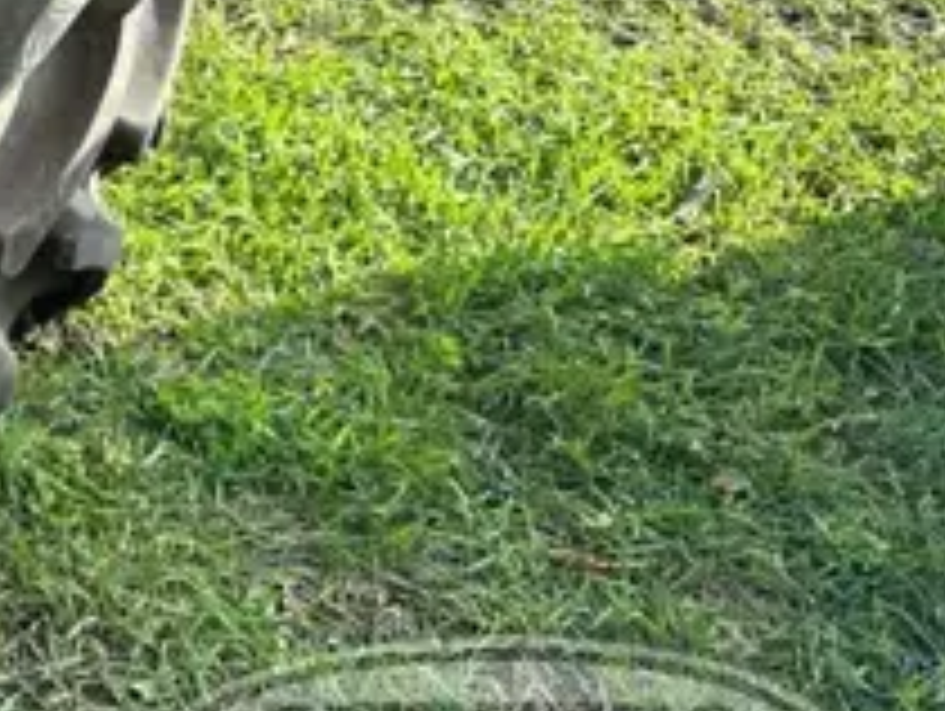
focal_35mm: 73
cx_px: -490
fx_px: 1995
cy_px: -135
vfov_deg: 19.1
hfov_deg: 21.9
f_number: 1.78
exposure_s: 1/718
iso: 80
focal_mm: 6.86
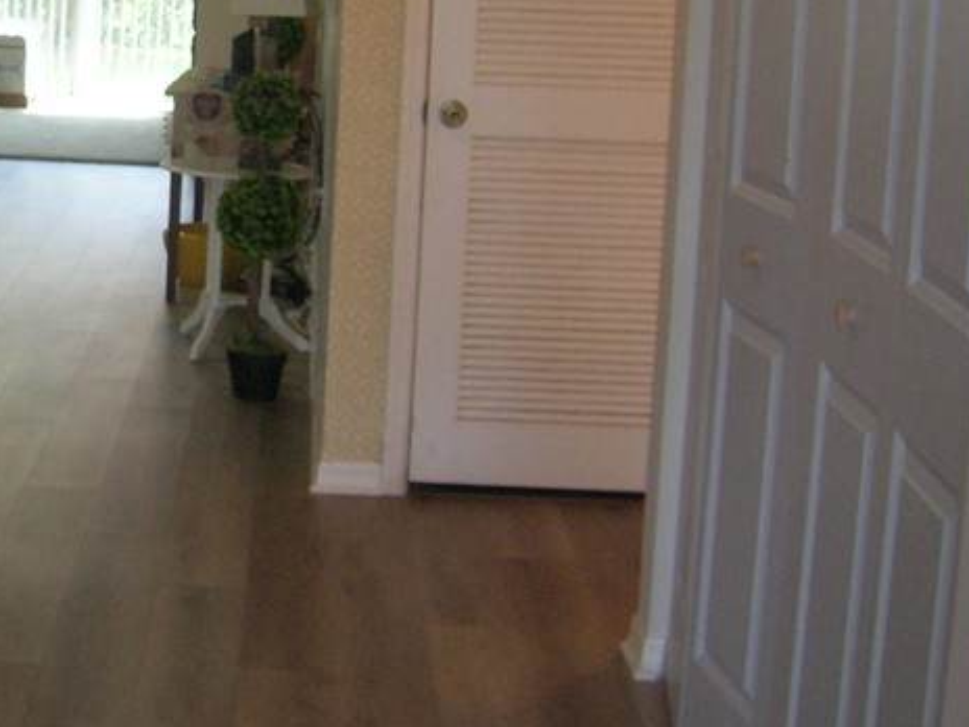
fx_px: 2099
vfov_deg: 19.4
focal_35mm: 75
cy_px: 132
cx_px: 23
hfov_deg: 24.9
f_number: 2.9
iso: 138
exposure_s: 1/27.3
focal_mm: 5.7
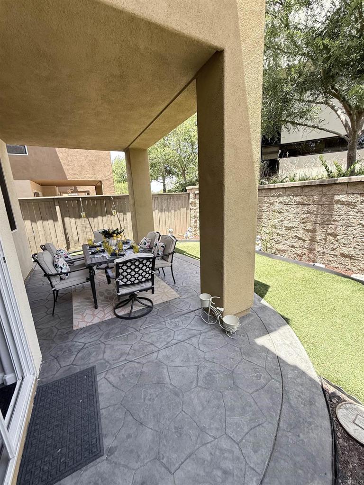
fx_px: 196
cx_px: 182
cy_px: 242
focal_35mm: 14
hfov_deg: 85.7
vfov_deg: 102.1
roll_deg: +1.8
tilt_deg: -12.2
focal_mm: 2.22
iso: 64
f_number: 2.2
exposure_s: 1/326
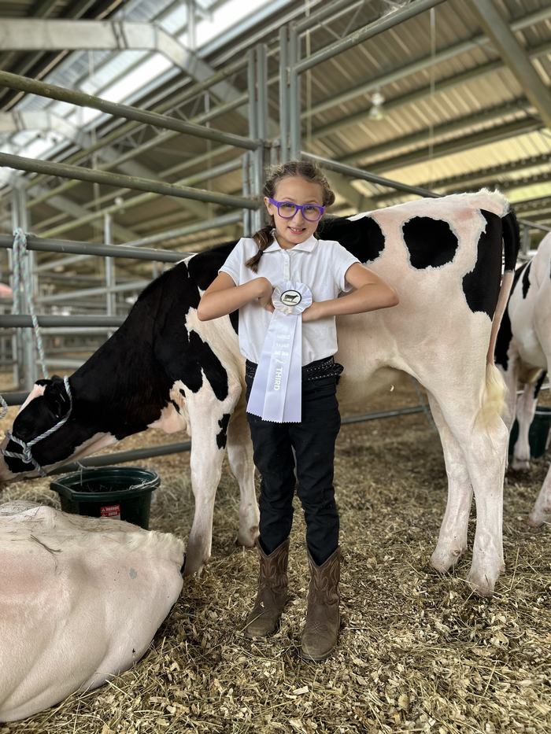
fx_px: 552
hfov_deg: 53.1
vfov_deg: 67.3
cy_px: 367
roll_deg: -0.4
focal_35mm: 26
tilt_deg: -3.2
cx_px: 276
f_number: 1.5
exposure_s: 1/121
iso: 80
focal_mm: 5.7
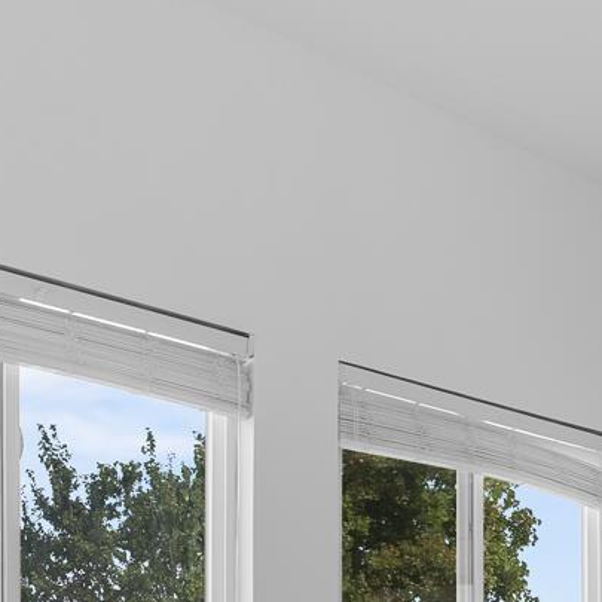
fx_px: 1704
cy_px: 794
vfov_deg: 18.6
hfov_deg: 20.0
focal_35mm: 87
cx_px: 328
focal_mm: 11
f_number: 6.3
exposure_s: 1/25
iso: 200
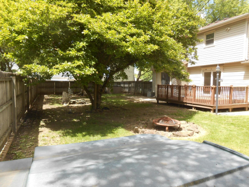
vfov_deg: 53.0
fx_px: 187
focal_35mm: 26
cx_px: 124
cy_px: 94
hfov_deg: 67.3
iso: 80
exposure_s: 1/200
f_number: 3.5
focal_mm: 4.6
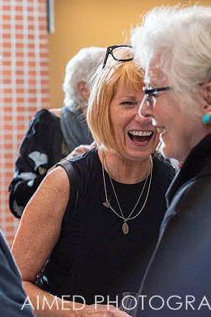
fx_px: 1178
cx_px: 143
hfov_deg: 10.2
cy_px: 159
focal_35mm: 134
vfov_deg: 15.3
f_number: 5
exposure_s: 1/200
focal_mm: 85
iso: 1250
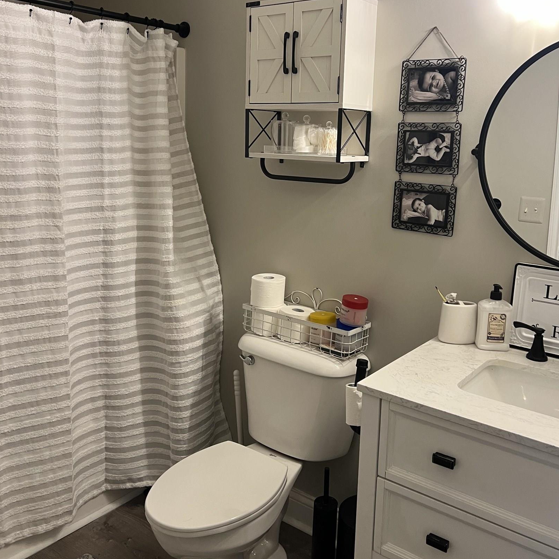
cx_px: 293
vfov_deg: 49.4
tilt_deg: -7.3
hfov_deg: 49.7
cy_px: 223
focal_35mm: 33
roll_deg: -1.7
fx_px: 603
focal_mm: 5.7
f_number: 1.5
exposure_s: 1/60
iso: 125
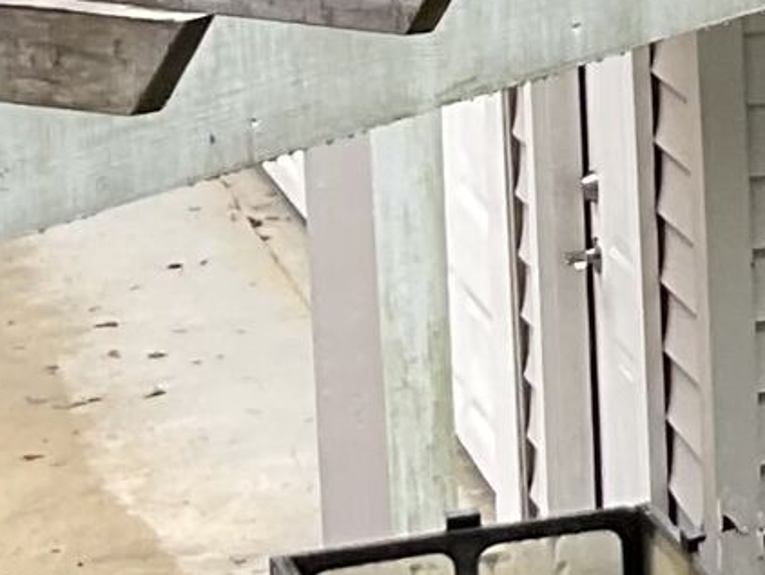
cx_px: 1981
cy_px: -216
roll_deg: +0.5
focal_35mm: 211
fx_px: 4666
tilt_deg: -9.0
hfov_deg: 8.4
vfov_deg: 7.0
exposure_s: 1/120
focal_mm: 3
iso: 20
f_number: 1.8
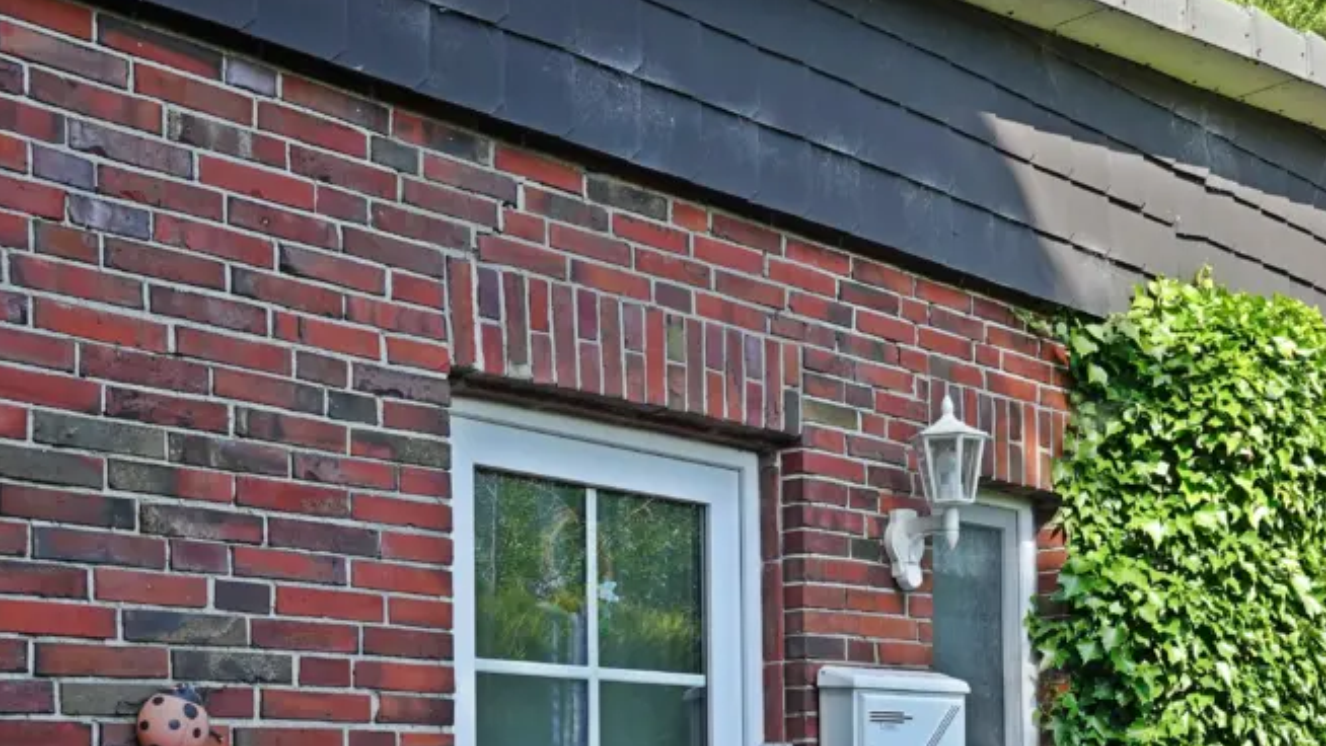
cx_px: 835
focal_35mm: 50
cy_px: 766
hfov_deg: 41.0
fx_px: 1758
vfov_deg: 22.9
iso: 100
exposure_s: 1/250
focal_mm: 9.63
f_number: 3.5
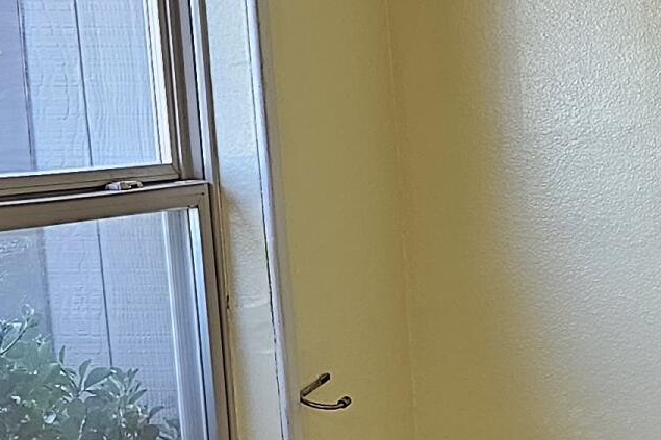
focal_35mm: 113
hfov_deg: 15.5
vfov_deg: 11.9
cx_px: 1205
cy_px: 471
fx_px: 2074
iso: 125
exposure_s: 1/60
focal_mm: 6.3
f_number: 1.7
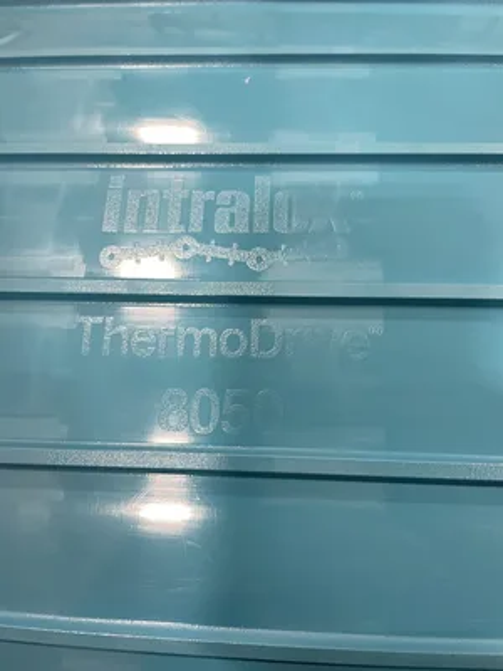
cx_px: 252
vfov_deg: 67.3
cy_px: 336
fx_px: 504
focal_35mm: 26
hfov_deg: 53.1
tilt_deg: -59.2
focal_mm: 4.2
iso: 320
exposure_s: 1/60
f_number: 1.6
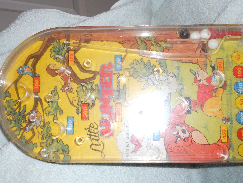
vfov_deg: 39.7
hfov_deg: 51.3
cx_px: 128
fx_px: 253
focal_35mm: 36
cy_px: 93
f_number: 3.5
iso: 80
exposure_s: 1/25
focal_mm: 5.8
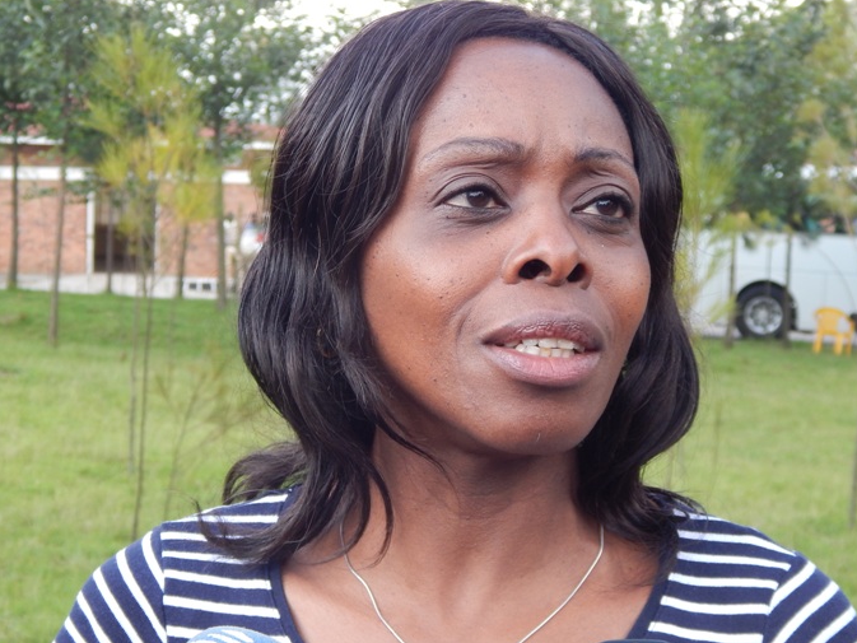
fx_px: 2030
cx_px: 405
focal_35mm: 82
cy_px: 335
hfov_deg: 23.8
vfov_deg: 18.0
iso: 125
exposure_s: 1/60
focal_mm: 12.3
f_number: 4.1
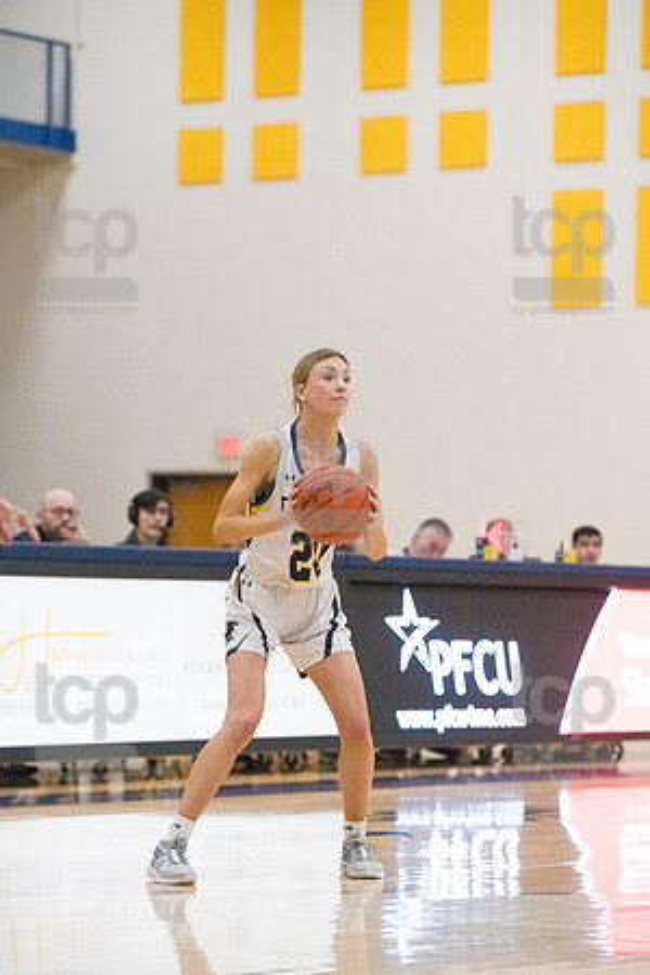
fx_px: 4062
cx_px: 325
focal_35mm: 150
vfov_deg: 13.7
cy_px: 488
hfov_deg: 9.1
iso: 8000
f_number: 4.5
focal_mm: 150
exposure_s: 1/1250
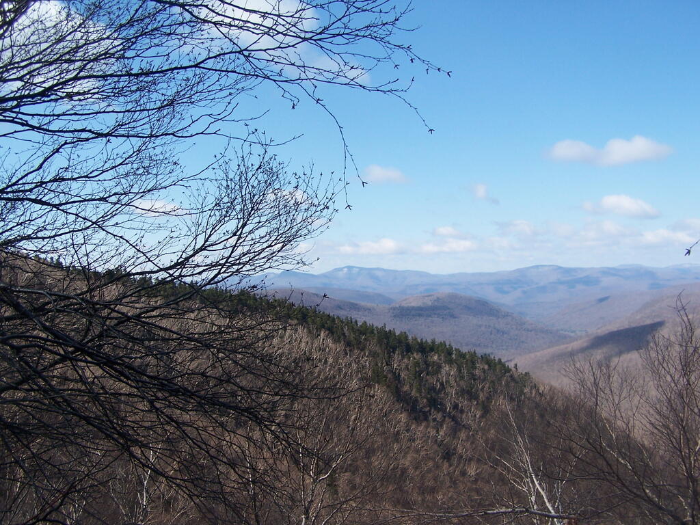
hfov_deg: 49.0
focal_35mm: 38
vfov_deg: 37.7
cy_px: 262
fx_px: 768
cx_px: 350
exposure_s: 1/640
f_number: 4
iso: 80
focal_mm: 6.3
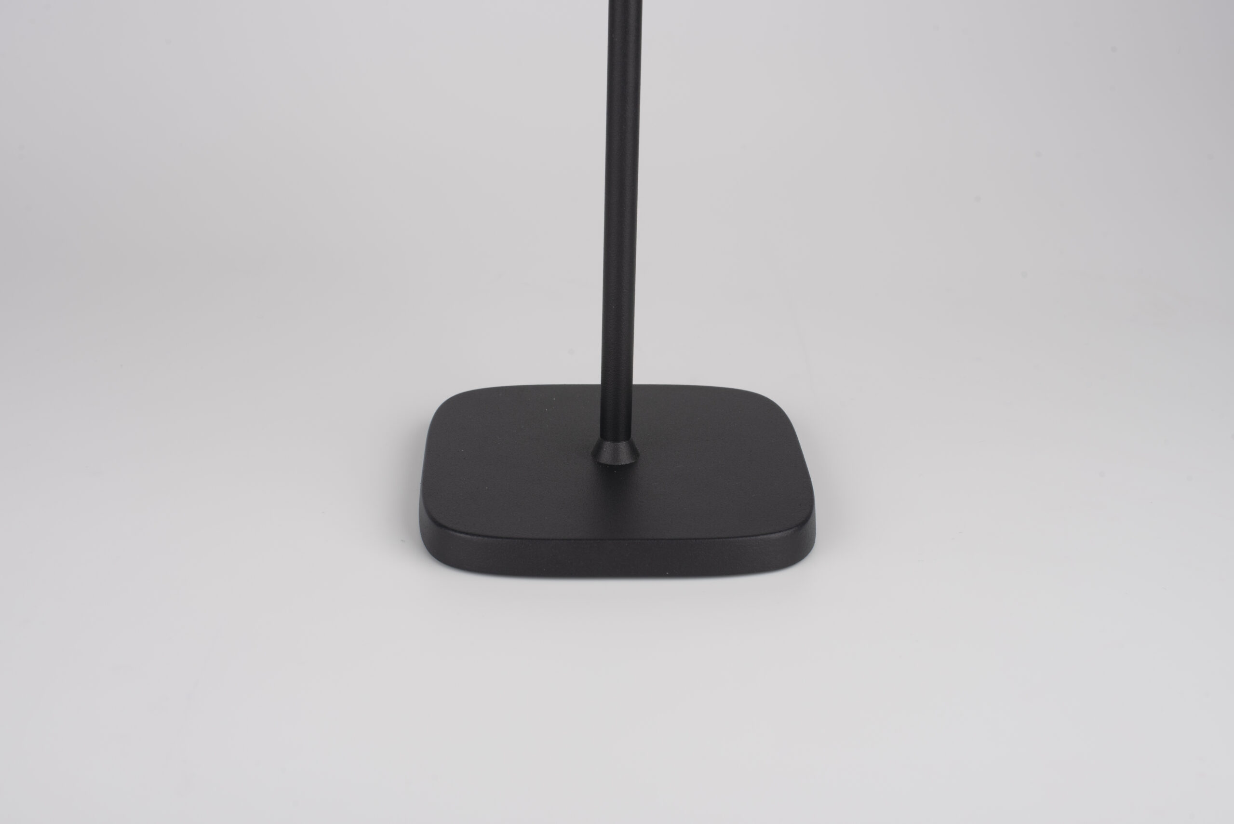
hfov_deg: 39.6
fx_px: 1714
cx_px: 617
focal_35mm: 50
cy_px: 412
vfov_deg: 27.0
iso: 100
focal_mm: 50
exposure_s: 1/100
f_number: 16
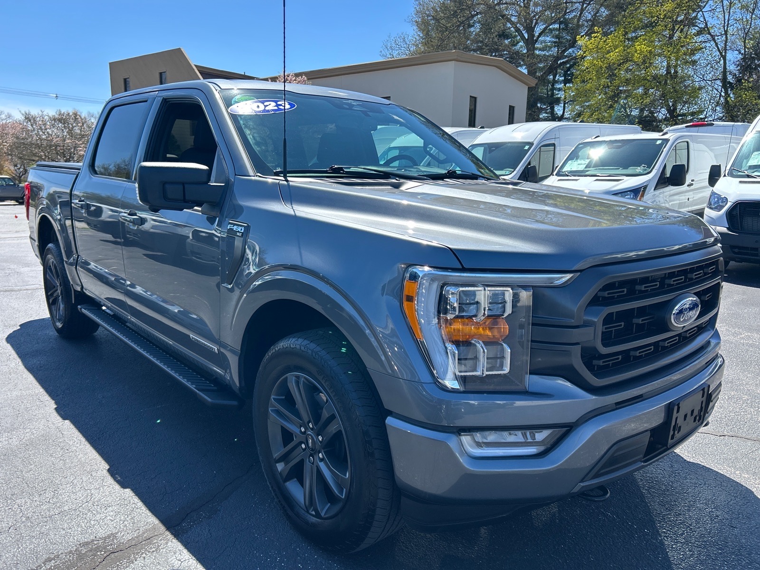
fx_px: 571
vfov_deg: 53.1
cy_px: 285
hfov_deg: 67.3
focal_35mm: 26
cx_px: 380
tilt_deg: -10.1
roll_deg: -0.7
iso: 50
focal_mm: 5.7
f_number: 1.5
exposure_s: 1/1488
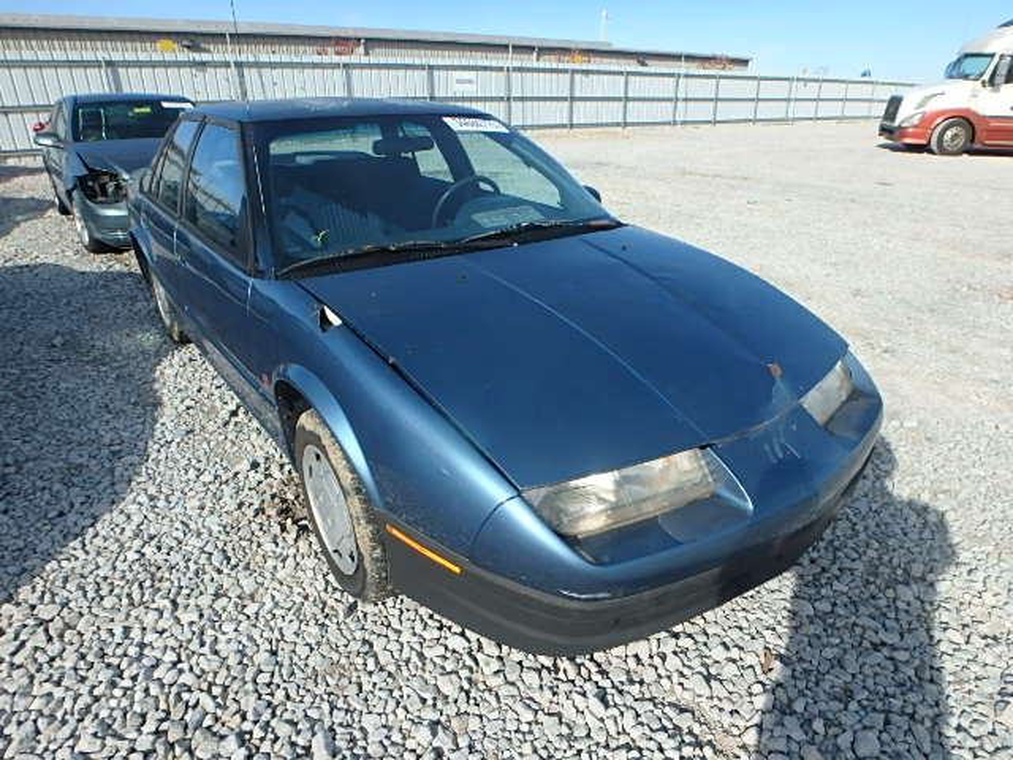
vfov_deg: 63.4
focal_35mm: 21
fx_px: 615
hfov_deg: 79.0
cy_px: 380
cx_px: 506
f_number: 3.5
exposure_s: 1/1000
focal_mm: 3.7
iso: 125
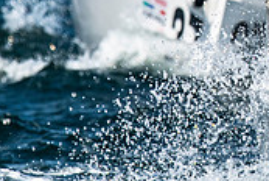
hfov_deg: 1.4
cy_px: -69
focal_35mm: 1505
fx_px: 11265
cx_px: 347
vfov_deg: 0.9
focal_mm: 300
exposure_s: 1/6400
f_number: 5.6
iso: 500
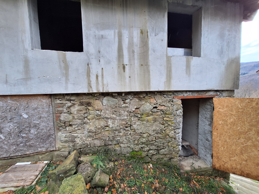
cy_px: 97
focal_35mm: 13
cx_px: 130
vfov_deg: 89.9
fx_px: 97
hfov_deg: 106.2
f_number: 2.2
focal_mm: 1.74
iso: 40
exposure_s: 1/110
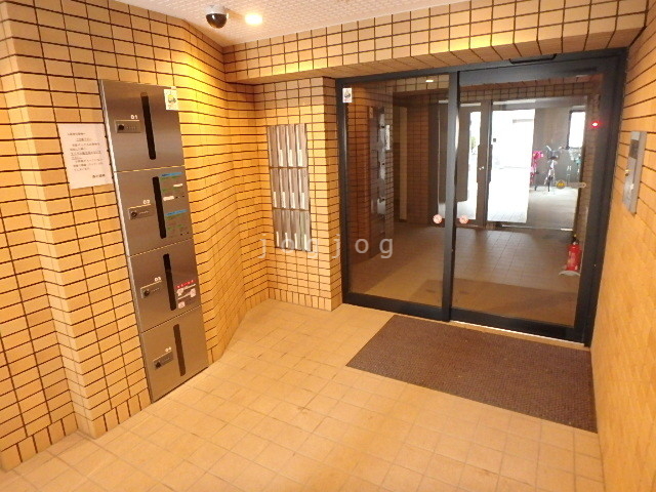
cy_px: 246
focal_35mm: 21
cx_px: 328
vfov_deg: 63.4
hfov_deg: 79.0
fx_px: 398
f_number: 3.5
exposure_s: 1/10
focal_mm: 3.7
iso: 800
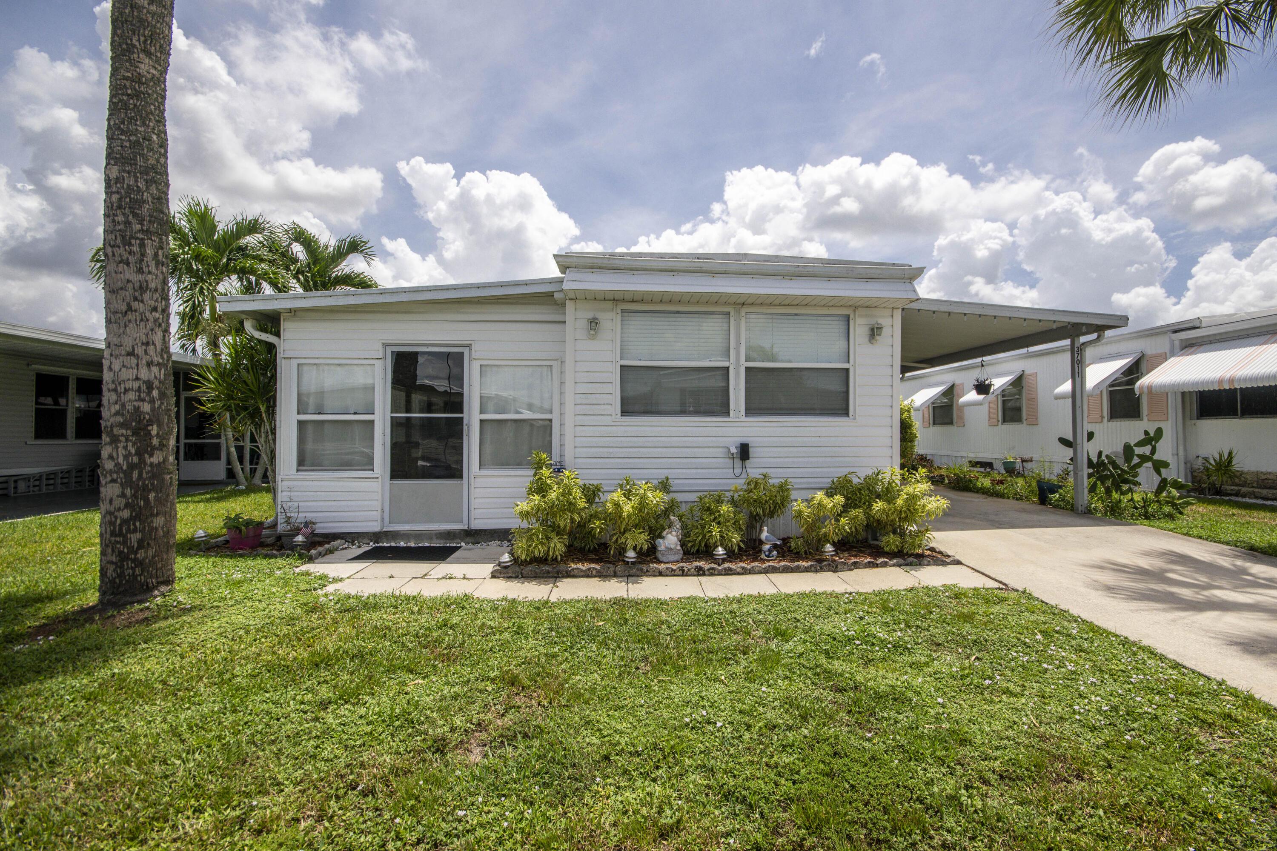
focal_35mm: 15
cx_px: 638
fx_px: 532
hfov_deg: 100.4
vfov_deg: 77.3
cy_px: 426
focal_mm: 10
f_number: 8
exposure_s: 1/640
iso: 100
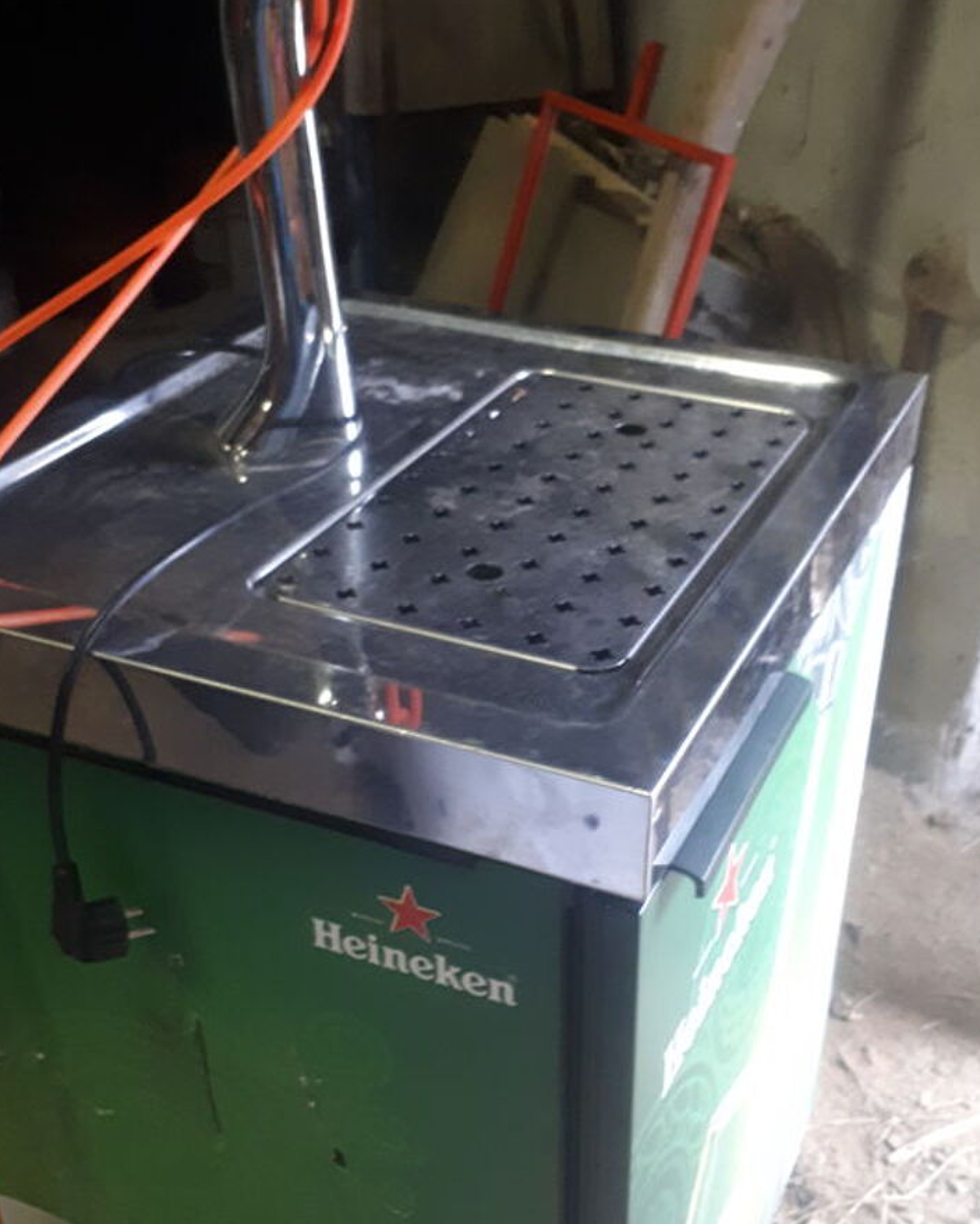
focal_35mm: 40
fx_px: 1449
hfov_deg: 37.3
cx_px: 535
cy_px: 688
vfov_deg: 45.7
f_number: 1.9
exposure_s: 1/17
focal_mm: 3.6
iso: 400
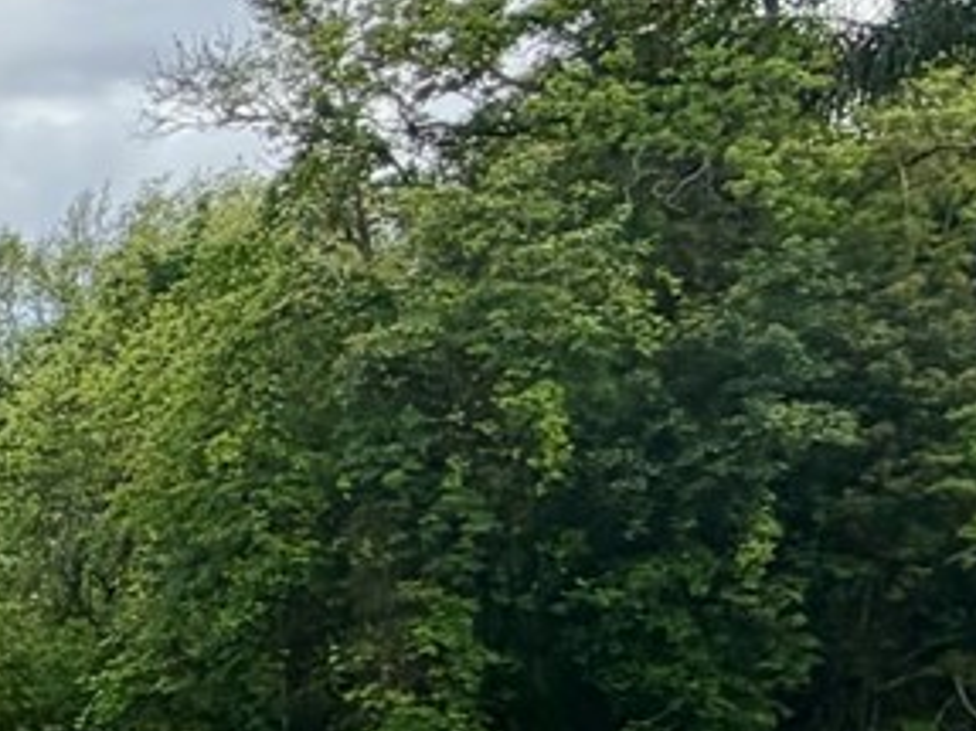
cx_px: -1595
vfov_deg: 17.8
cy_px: 921
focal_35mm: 78
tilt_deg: -6.5
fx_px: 2198
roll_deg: -2.4
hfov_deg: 13.5
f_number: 2.2
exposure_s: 1/770
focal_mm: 2.22
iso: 25
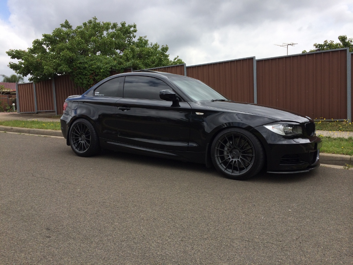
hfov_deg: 60.0
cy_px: 132
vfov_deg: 46.8
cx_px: 176
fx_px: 306
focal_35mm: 30
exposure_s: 1/1953
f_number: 2.2
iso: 40
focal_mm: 4.12
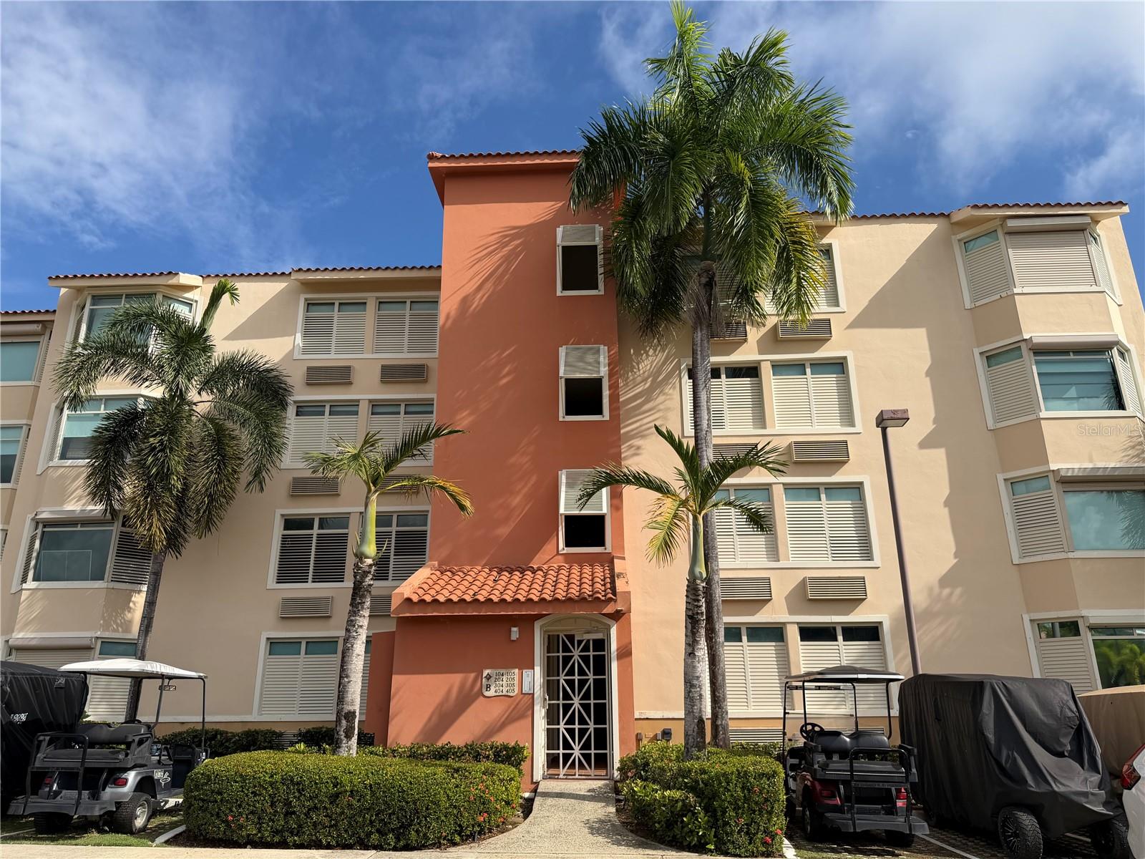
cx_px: 572
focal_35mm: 24
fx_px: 794
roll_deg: +0.9
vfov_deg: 56.8
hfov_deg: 71.6
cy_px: 430
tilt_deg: +19.3
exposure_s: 1/6173
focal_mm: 6.76
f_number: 1.78
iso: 80
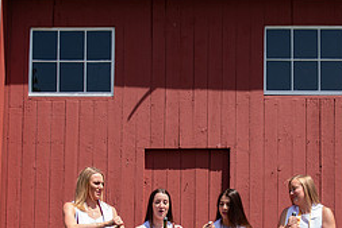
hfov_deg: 23.6
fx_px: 817
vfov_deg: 15.6
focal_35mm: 86
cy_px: 234
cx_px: 219
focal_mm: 25
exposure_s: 1/250
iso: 100
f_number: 5.6
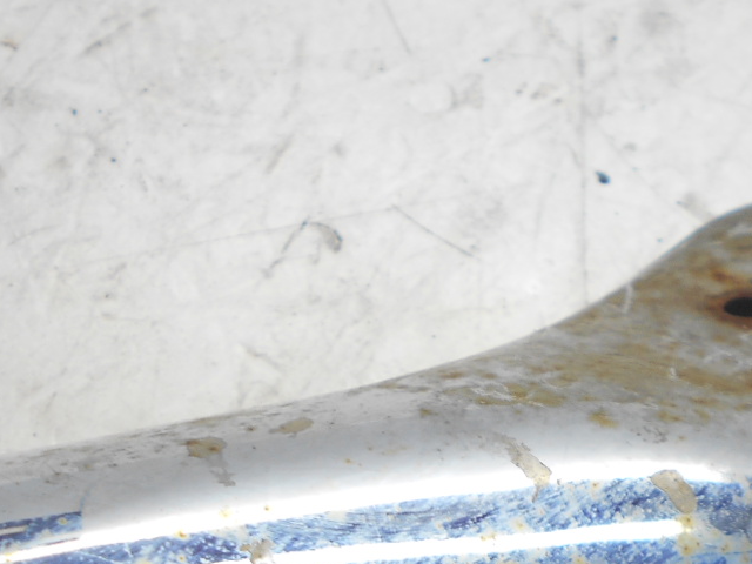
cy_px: 684
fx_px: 1629
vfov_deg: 18.6
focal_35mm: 75
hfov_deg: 25.8
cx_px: 519
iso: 80
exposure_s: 1/40
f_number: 3.4
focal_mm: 5.1
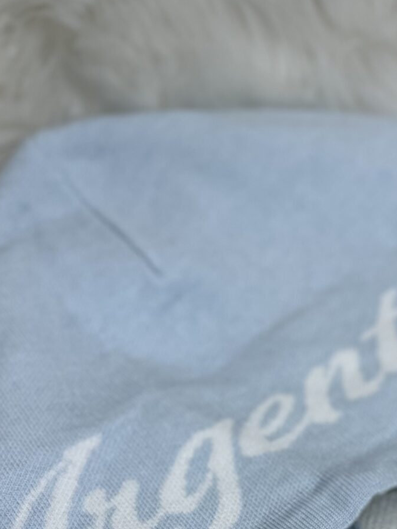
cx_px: 401
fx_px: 1131
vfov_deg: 24.3
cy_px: 605
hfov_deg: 19.3
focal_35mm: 74
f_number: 1.6
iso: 50
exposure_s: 1/122
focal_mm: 5.1
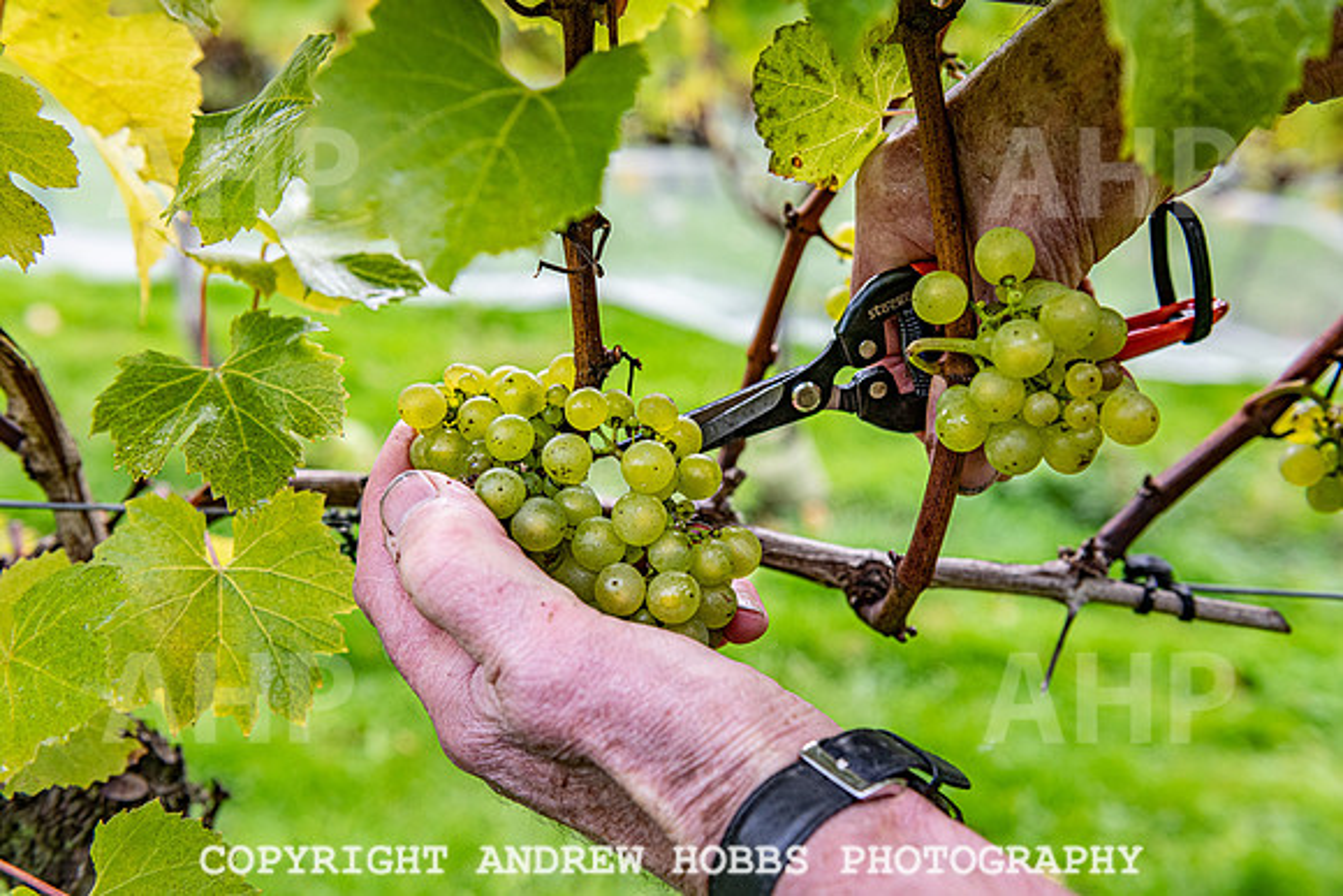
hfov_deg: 53.1
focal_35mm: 36
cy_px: 448
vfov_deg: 36.9
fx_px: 1343
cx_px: 672
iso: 560
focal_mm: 36
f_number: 5
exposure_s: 1/320
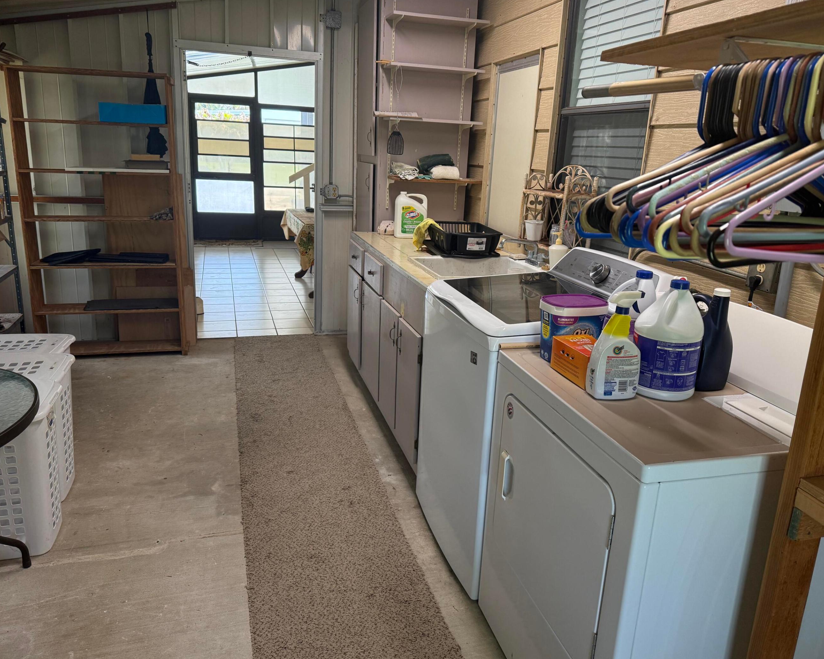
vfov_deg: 54.9
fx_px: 634
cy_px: 329
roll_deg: -2.8
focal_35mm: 26
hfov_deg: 66.0
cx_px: 409
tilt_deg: -14.3
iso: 200
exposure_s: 1/140
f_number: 1.78
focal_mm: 6.76
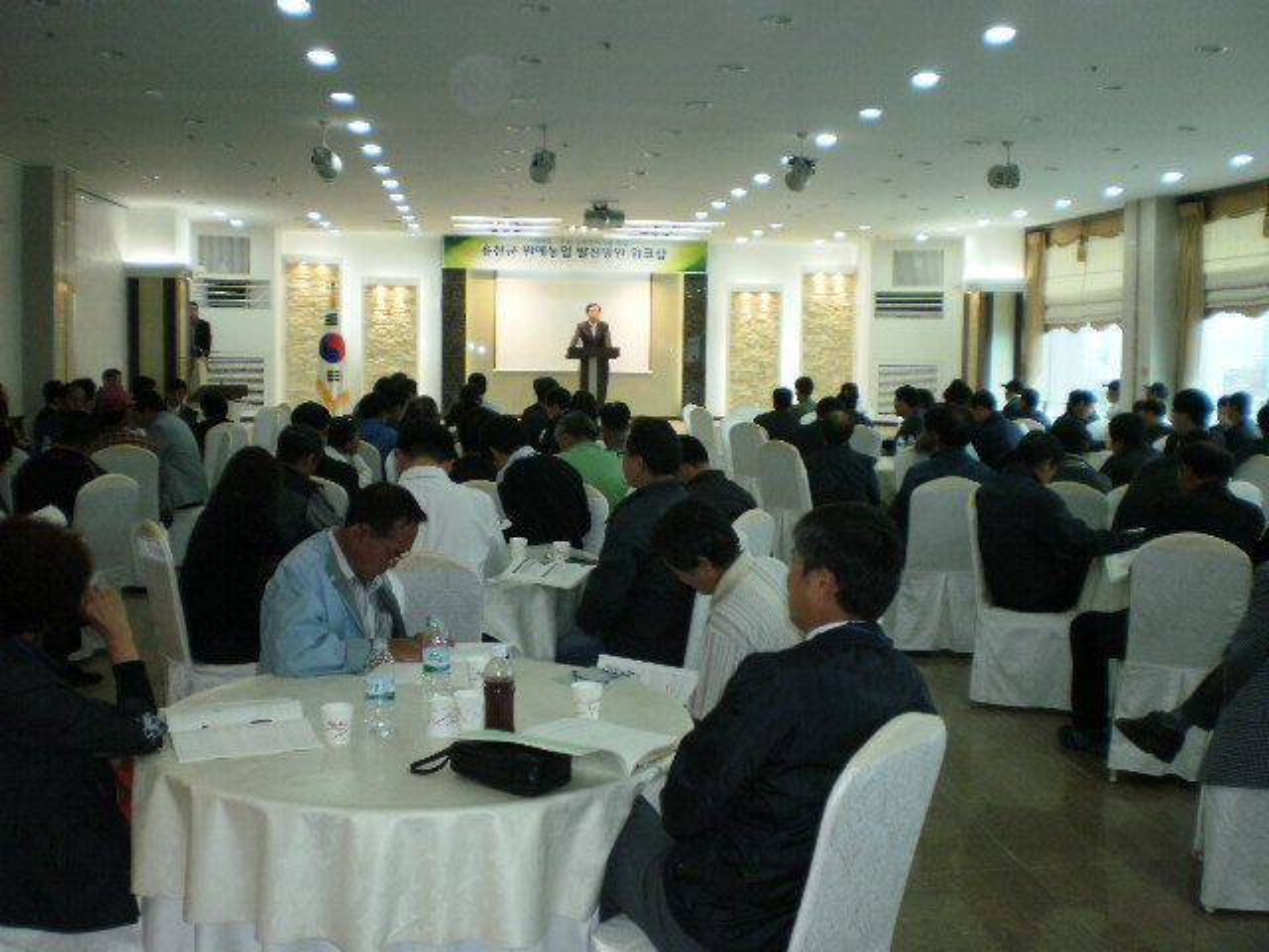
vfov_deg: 39.7
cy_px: 476
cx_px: 634
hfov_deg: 51.4
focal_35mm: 36
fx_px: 1320
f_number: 3.1
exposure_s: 1/30
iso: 125
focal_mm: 6.3
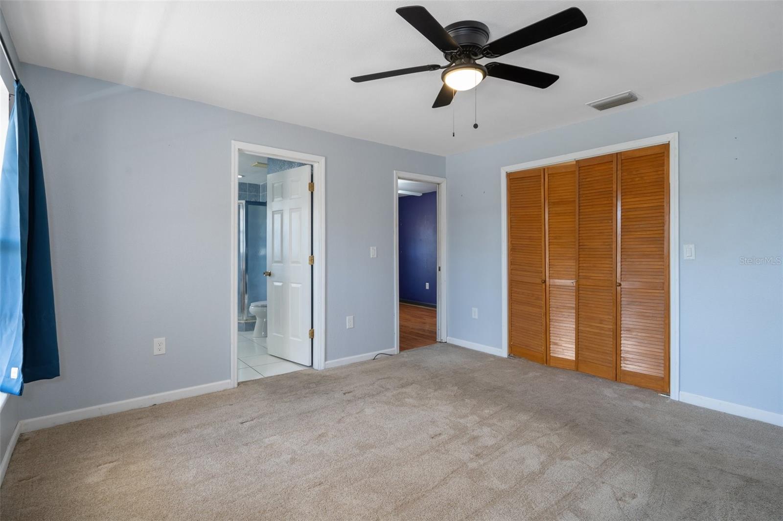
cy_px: 260
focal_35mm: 17
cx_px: 392
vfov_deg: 70.4
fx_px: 370
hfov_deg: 93.3
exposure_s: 1/3
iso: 320
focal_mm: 17
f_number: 8
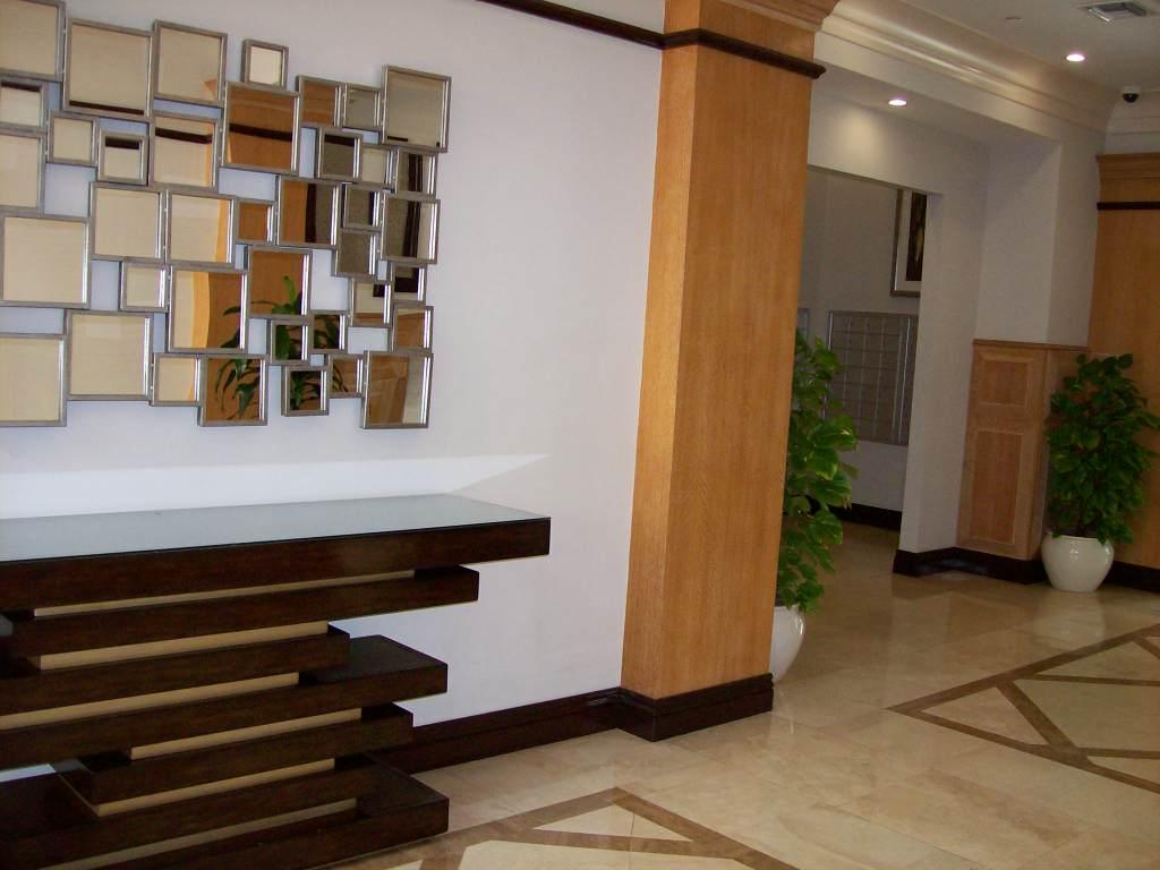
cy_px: 435
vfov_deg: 39.7
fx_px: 1206
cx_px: 580
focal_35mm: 36
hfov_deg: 51.4
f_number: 2.7
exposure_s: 1/64
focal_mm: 6
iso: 140
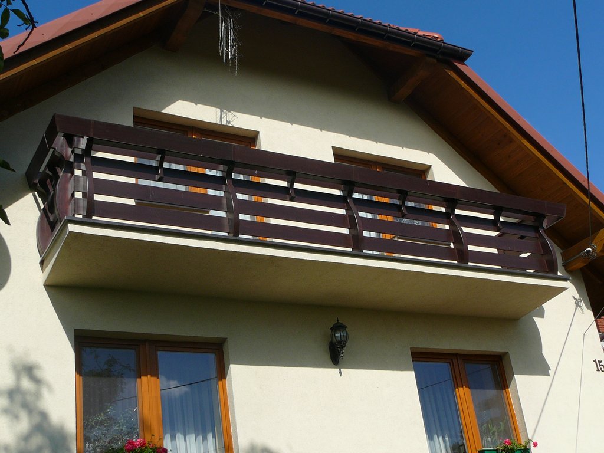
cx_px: 302
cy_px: 226
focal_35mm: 47
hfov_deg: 40.4
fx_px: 820
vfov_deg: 30.9
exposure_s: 1/400
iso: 80
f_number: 5.6
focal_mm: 7
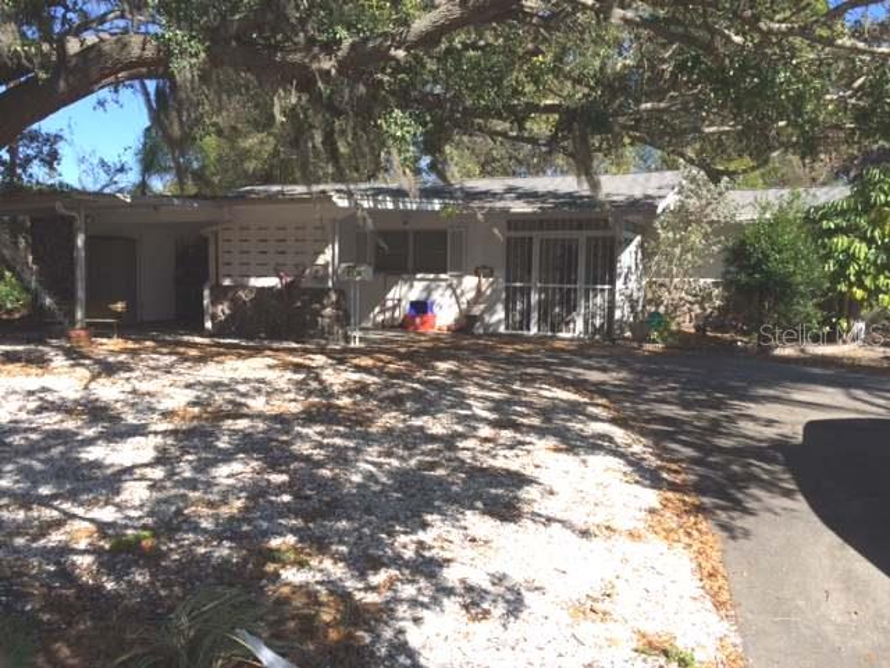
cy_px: 334
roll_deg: -1.7
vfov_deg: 48.2
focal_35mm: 29
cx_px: 445
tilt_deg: -5.8
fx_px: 746
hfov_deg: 61.7
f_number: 2.2
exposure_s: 1/1580
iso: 32
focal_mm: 4.15
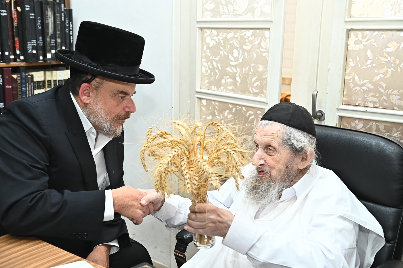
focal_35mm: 40
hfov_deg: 48.5
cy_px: 134
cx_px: 202
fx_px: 448
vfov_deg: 33.4
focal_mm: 40
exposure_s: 1/160
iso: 1000
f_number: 4
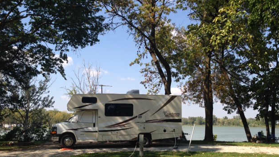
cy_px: 105
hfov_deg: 54.0
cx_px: 142
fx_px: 274
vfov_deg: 31.7
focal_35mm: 37
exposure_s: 1/1205
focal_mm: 4.12
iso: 50
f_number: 2.4
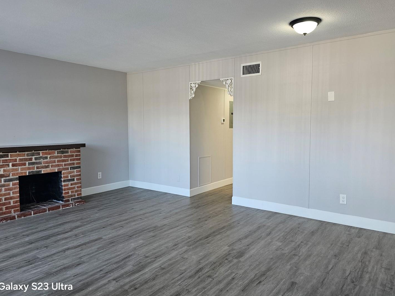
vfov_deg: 53.1
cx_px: 200
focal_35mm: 26
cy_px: 144
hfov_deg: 67.3
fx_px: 297
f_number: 1.7
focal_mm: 6.3
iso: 125
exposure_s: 1/120
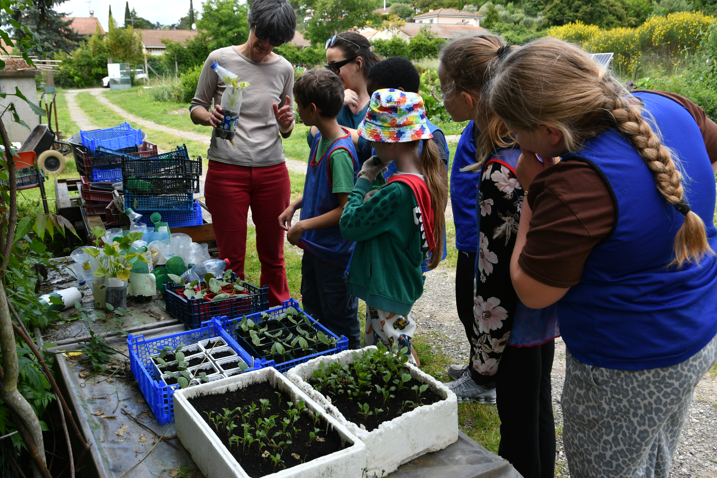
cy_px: 239
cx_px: 358
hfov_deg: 57.2
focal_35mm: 33
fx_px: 657
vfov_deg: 40.0
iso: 200
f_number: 6.3
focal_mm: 22
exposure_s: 1/200
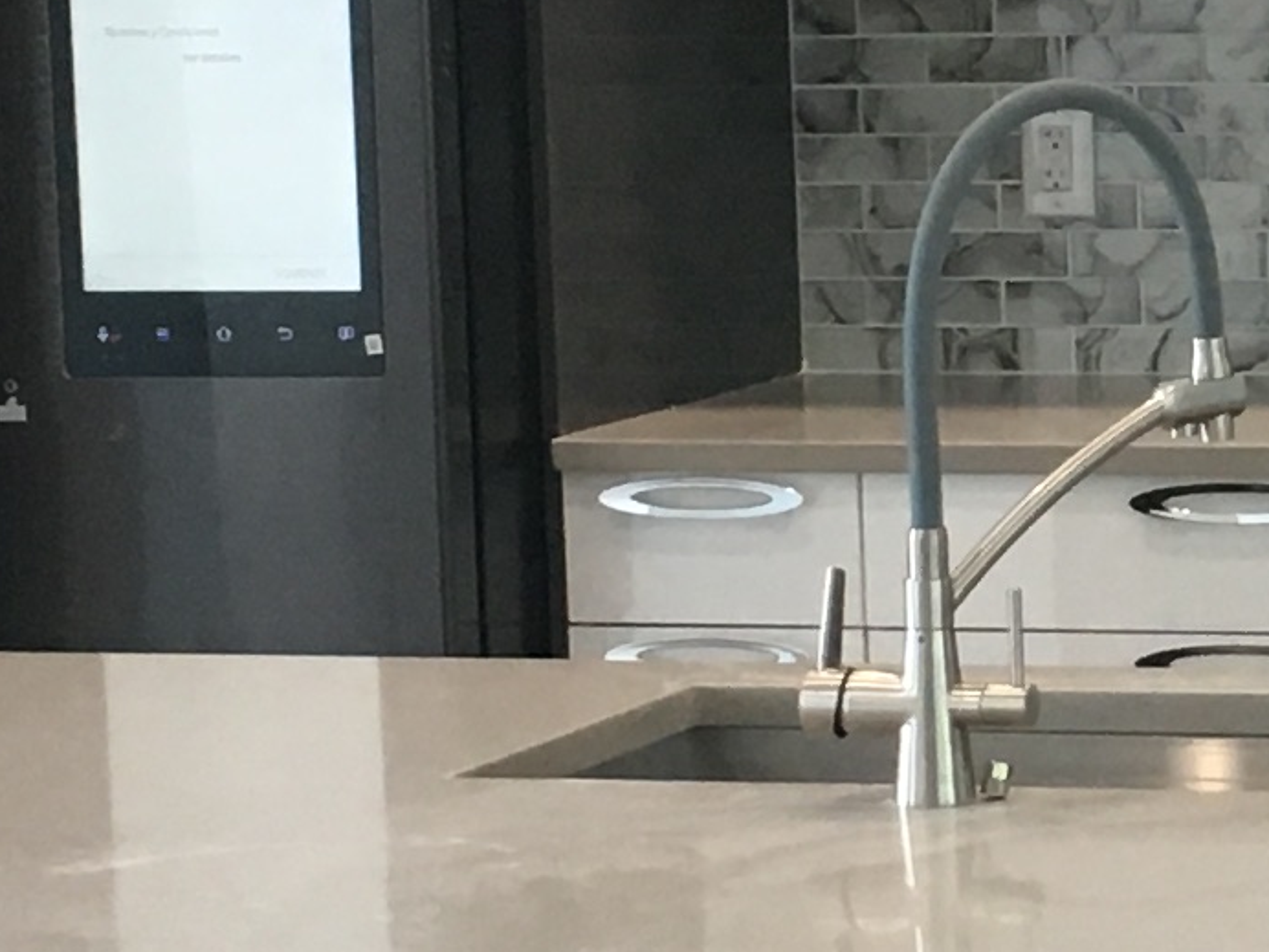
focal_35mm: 169
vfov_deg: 8.8
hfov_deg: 11.3
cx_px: 1751
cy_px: 475
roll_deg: +1.2
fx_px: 6195
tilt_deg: -6.6
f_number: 2.2
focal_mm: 4.15
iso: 40
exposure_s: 1/30
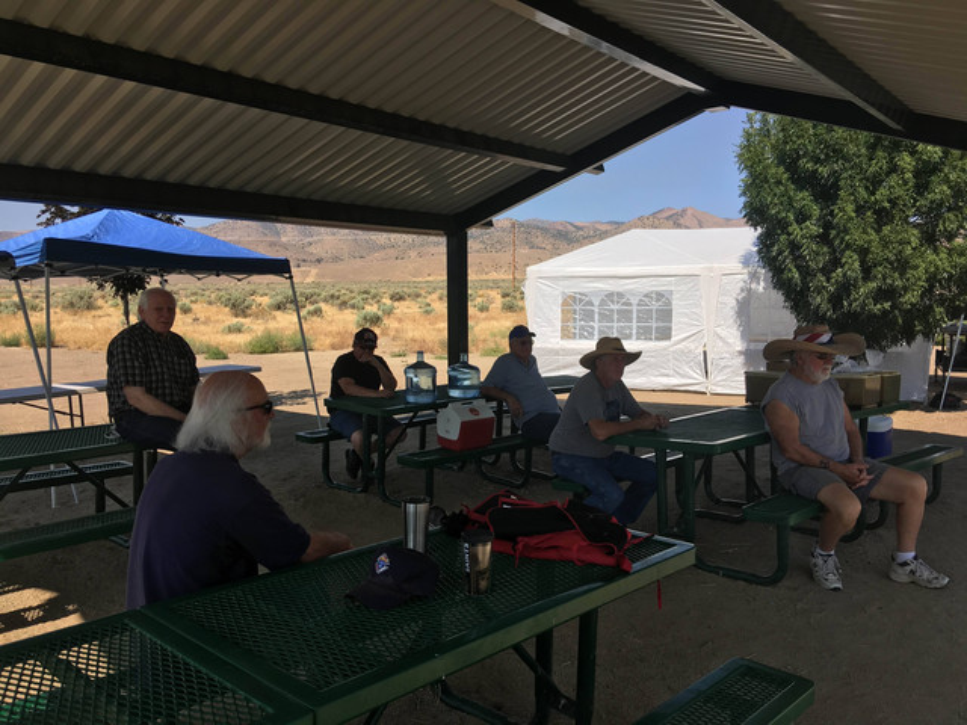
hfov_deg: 61.7
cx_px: 484
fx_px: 810
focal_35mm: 29
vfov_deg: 48.2
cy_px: 362
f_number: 2.2
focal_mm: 4.15
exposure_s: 1/1304
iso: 25
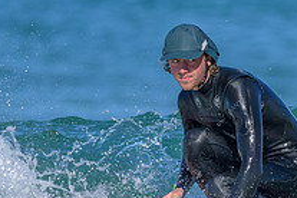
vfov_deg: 0.4
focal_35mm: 3064
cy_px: 177
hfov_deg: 0.7
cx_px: 271
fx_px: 25276
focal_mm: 800
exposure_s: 1/2000
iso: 320
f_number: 6.3
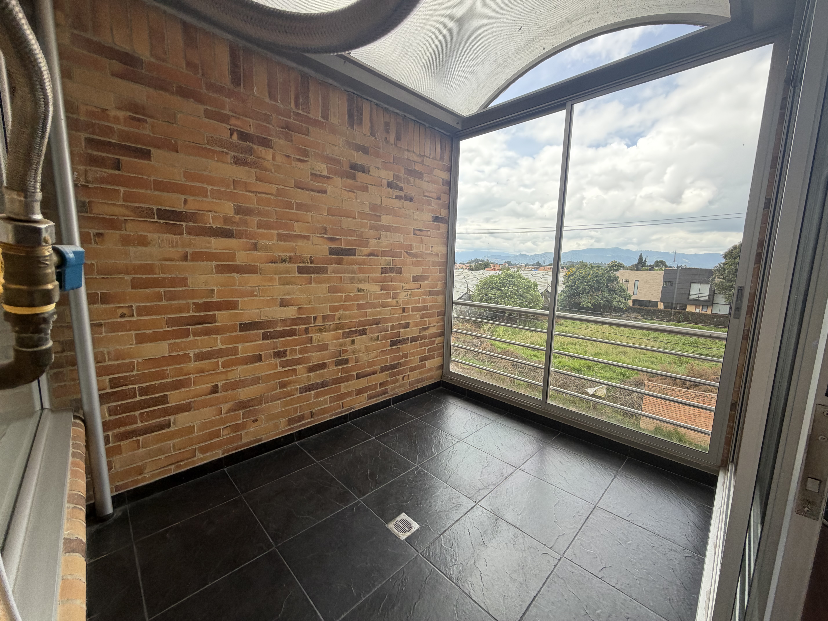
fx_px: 335
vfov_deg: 85.7
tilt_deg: -8.3
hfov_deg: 102.1
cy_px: 310
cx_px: 414
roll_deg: -1.0
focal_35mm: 14
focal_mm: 2.22
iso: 50
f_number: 2.2
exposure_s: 1/230
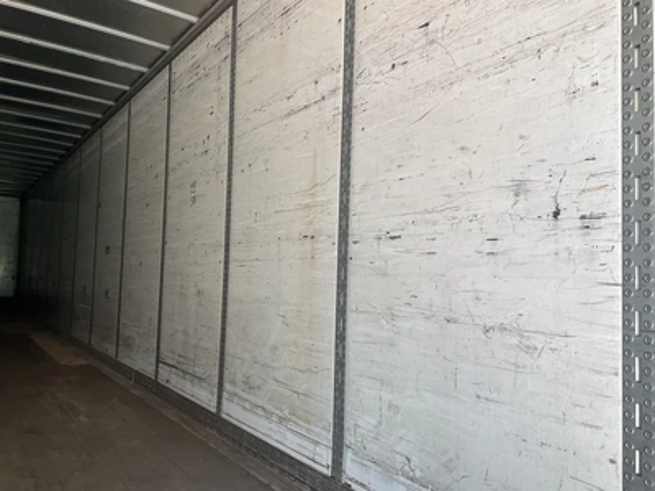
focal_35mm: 29
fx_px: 549
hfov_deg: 61.7
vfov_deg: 48.2
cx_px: 328
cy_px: 246
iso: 64
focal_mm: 3
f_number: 1.8
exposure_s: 1/122
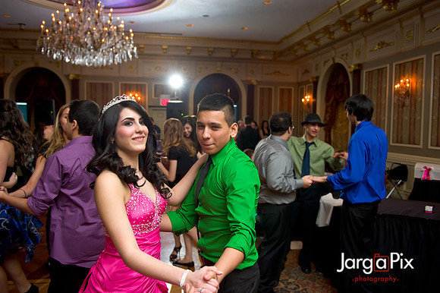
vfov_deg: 44.9
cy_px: 146
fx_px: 354
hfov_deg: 63.7
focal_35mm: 29
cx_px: 220
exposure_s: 1/125
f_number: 3.2
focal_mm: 29
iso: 1600
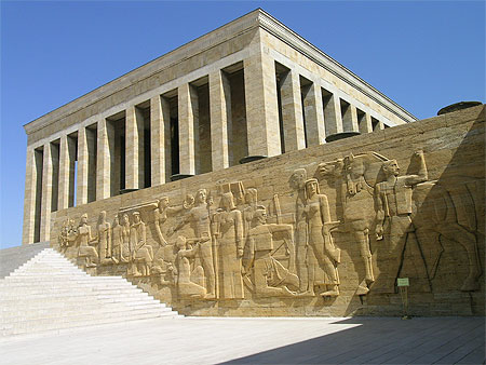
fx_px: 492
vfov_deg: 40.7
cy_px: 182
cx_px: 243
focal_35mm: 35
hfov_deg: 52.6
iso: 50
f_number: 6.7
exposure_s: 1/245
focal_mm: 7.2
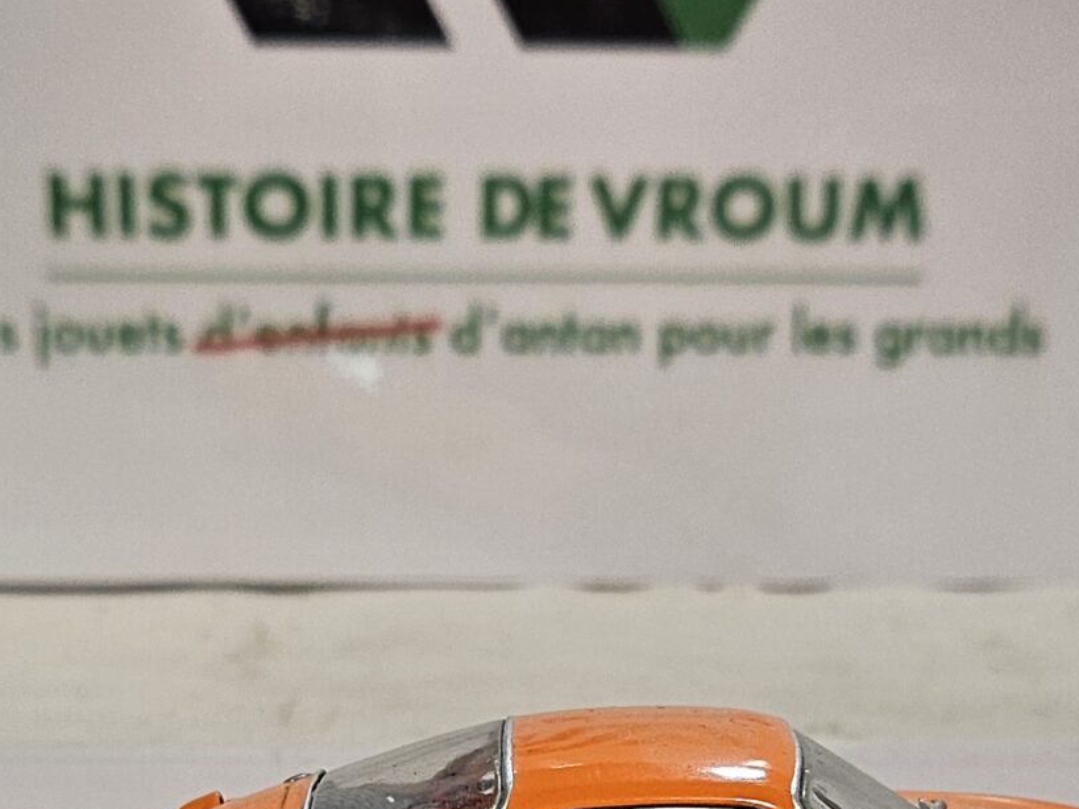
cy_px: 871
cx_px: 424
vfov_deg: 18.9
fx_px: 2337
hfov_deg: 25.9
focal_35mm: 75
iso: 100
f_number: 1.8
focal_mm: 5
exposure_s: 1/100
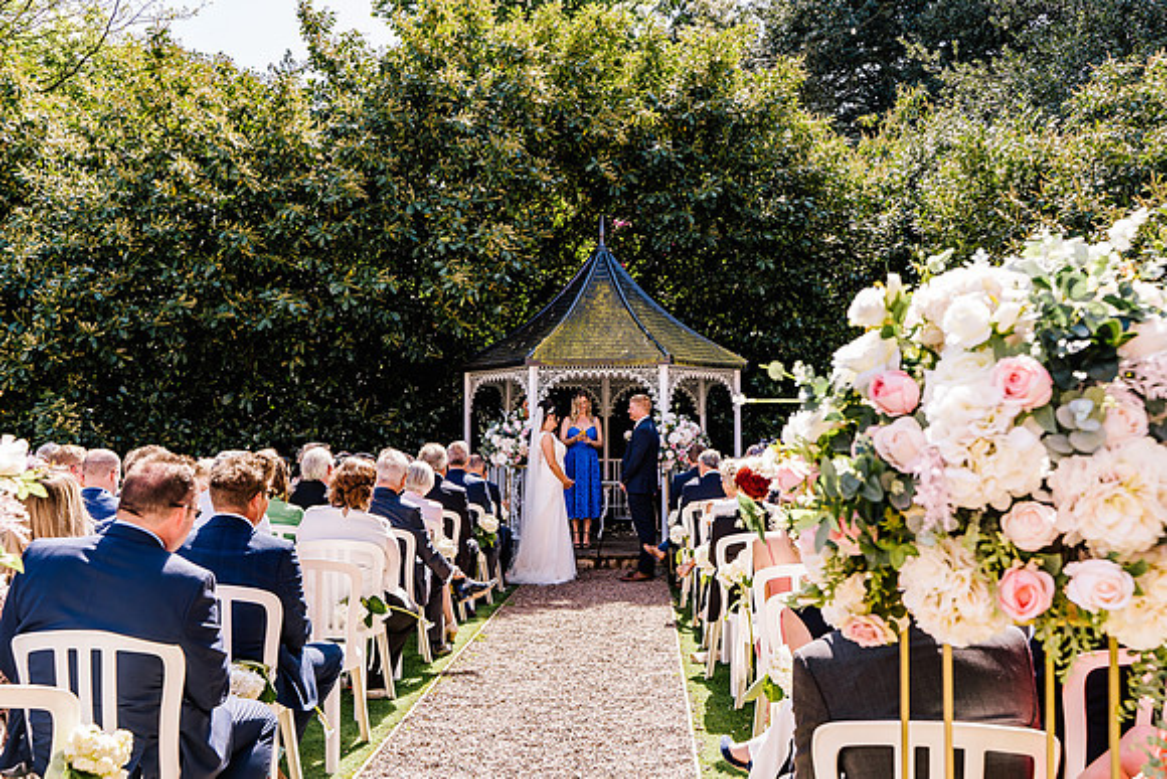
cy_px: 390
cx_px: 584
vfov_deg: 41.1
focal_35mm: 32
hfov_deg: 58.7
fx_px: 1038
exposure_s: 1/250
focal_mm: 32
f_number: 5
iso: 160
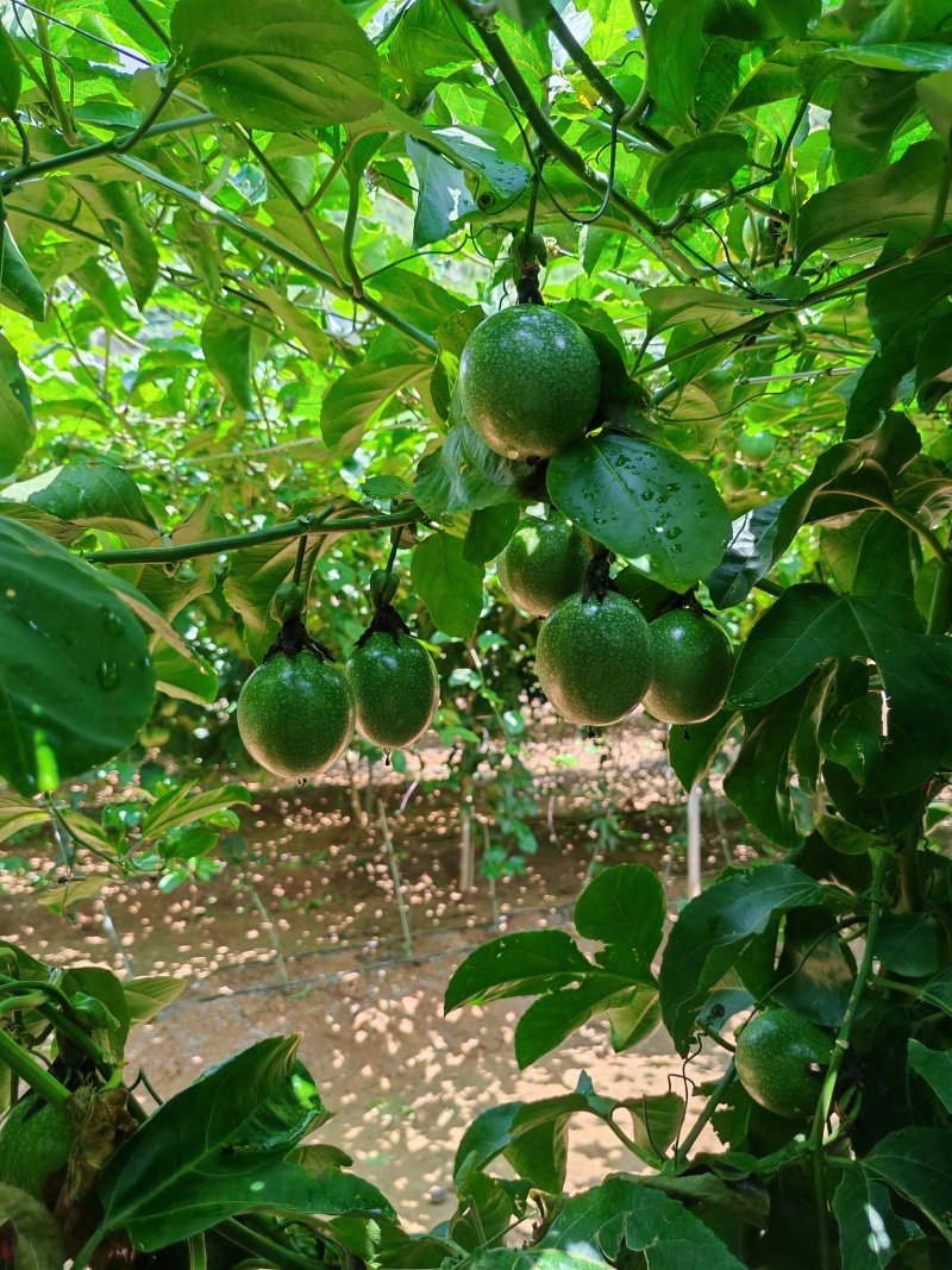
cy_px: 635
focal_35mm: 27
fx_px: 990
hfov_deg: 51.3
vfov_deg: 65.3
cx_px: 476
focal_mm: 5.52
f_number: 1.95
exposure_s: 1/150
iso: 50
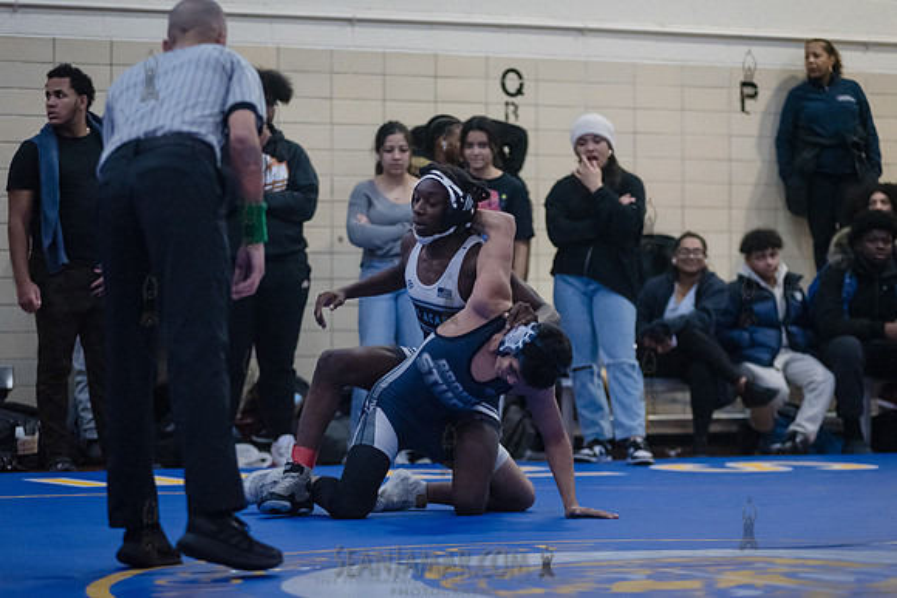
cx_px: 448
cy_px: 299
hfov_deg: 17.1
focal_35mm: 120
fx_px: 2991
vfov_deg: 11.4
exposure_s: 1/400
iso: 8000
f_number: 3.2
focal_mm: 120
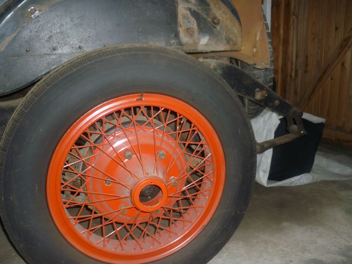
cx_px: 176
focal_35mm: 31
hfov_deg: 58.4
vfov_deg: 45.4
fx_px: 315
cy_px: 132
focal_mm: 5.5
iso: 100
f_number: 2.8
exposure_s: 1/60
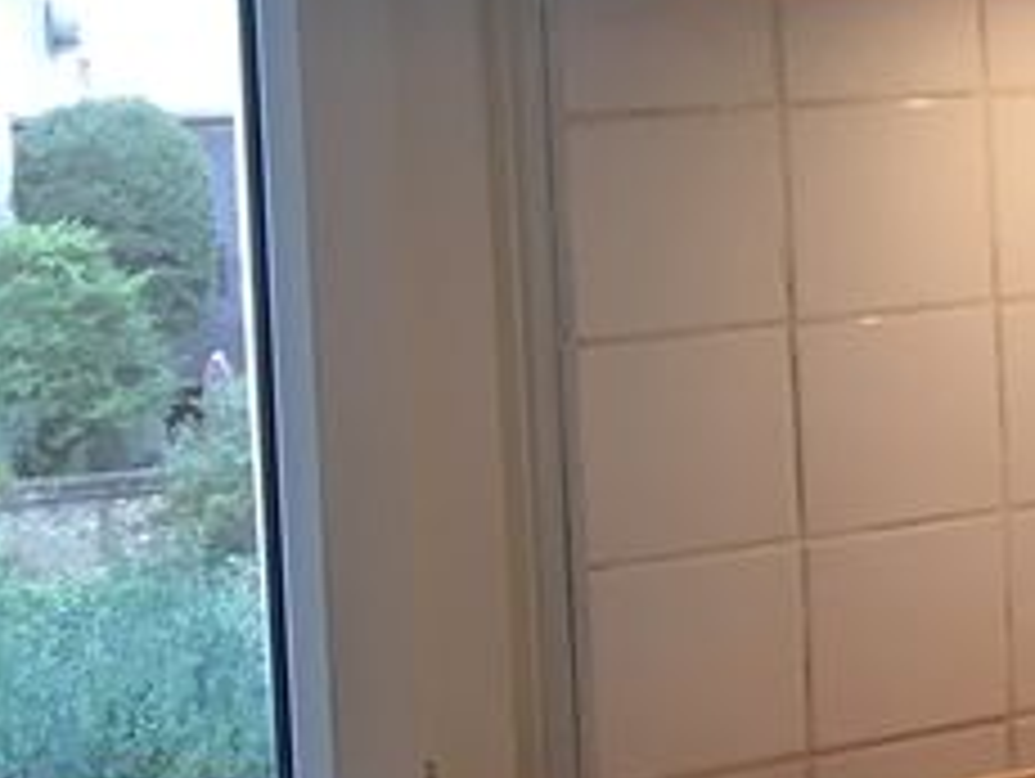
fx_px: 3771
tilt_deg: -2.7
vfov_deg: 11.7
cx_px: 2232
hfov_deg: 13.0
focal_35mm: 126
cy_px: 135
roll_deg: +0.2
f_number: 2.2
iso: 80
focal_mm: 4.15
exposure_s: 1/33
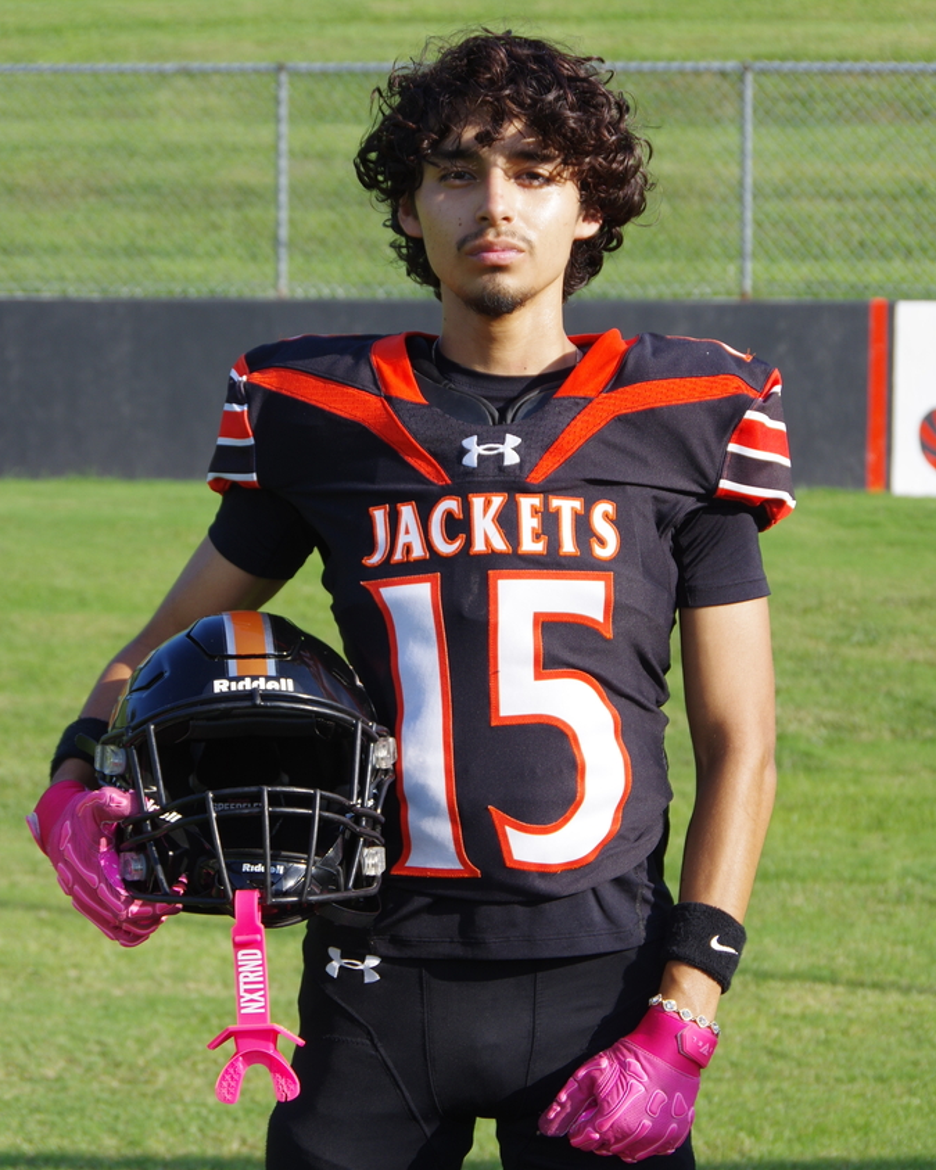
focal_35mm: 90
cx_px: 464
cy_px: 597
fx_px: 3117
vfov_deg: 21.3
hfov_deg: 17.1
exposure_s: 1/400
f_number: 7.1
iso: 200
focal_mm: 53
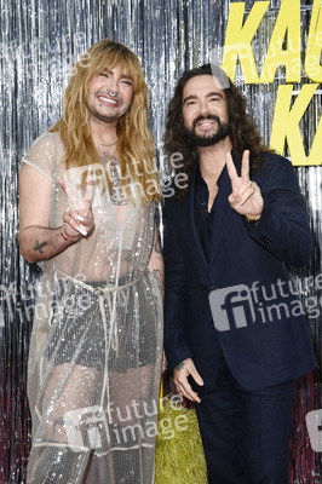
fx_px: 833
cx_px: 161
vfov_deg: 32.4
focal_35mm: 62
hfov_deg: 21.9
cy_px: 242
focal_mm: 62
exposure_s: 1/320
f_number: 5.6
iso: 400
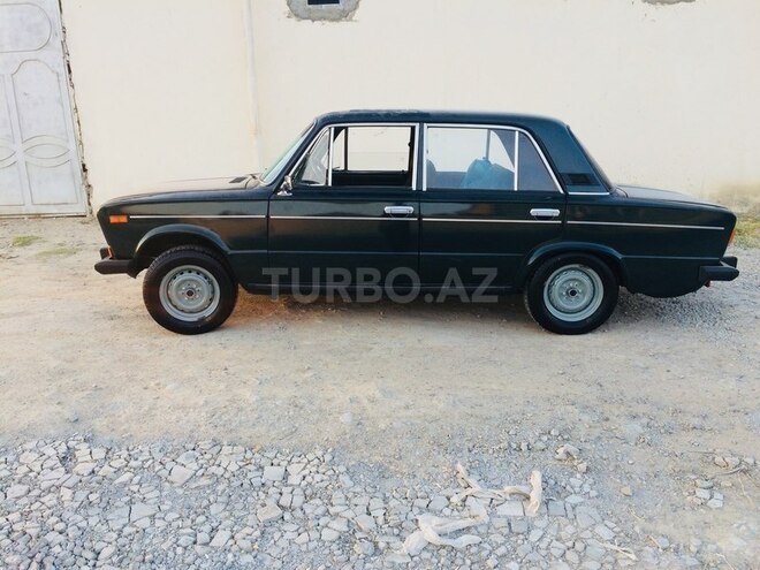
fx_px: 637
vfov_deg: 48.2
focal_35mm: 29
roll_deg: +1.3
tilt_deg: -14.8
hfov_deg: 61.7
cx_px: 380
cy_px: 285
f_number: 2.2
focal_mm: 4.15
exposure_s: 1/100
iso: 50
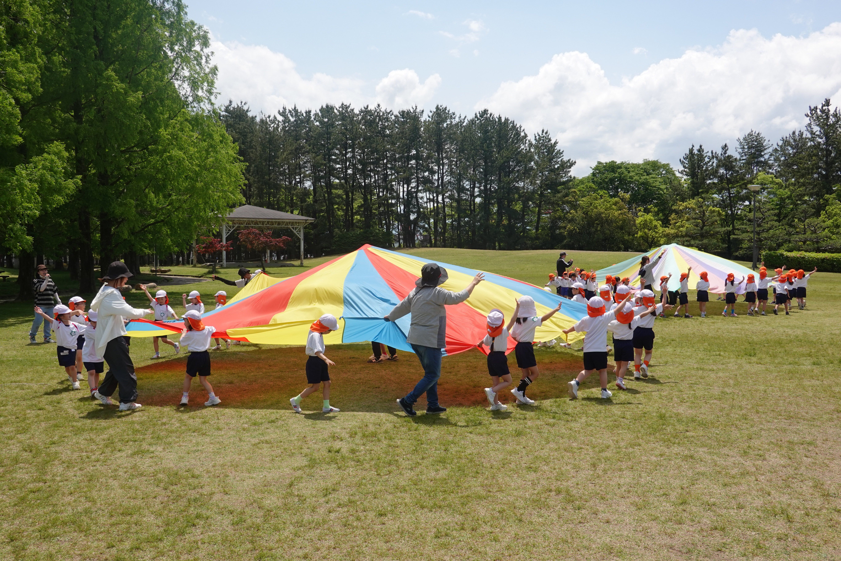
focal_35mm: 35
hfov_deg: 54.4
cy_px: 280
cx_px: 420
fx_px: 818
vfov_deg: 37.9
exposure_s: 1/640
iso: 125
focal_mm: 13.03
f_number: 5.6
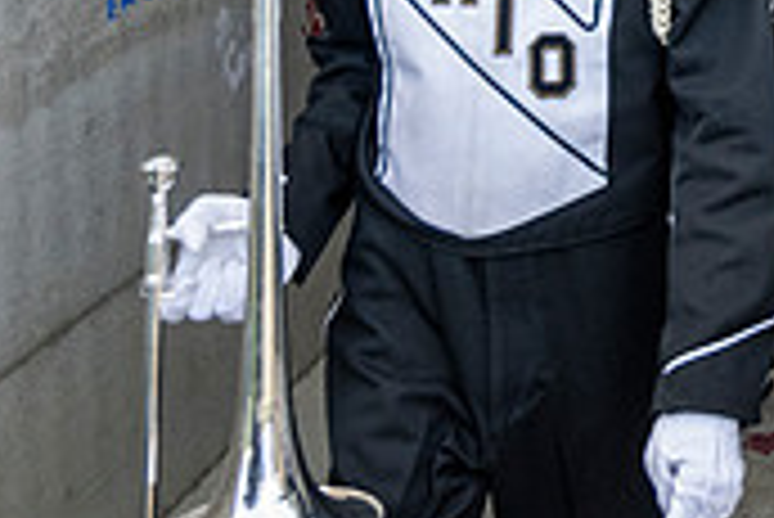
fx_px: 1743
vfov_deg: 15.5
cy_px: -282
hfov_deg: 22.0
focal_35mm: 81
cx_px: 1058
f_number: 4
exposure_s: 1/800
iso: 1600
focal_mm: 24
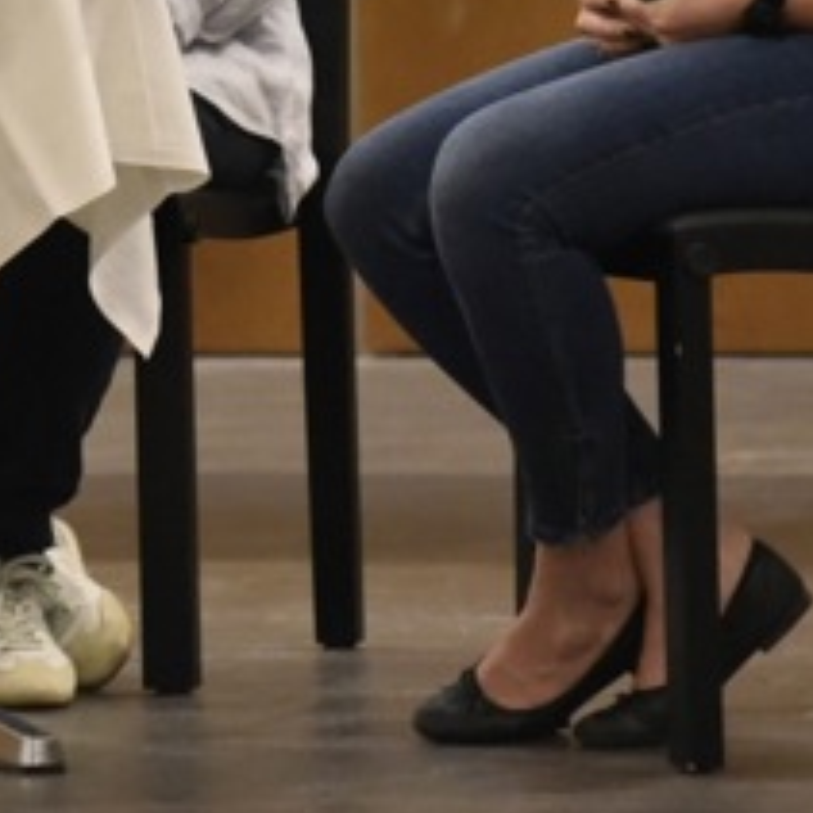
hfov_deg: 5.9
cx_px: -227
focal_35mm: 295
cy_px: -144
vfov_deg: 5.9
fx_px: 7839
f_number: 4
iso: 8000
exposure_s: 1/80
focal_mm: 85
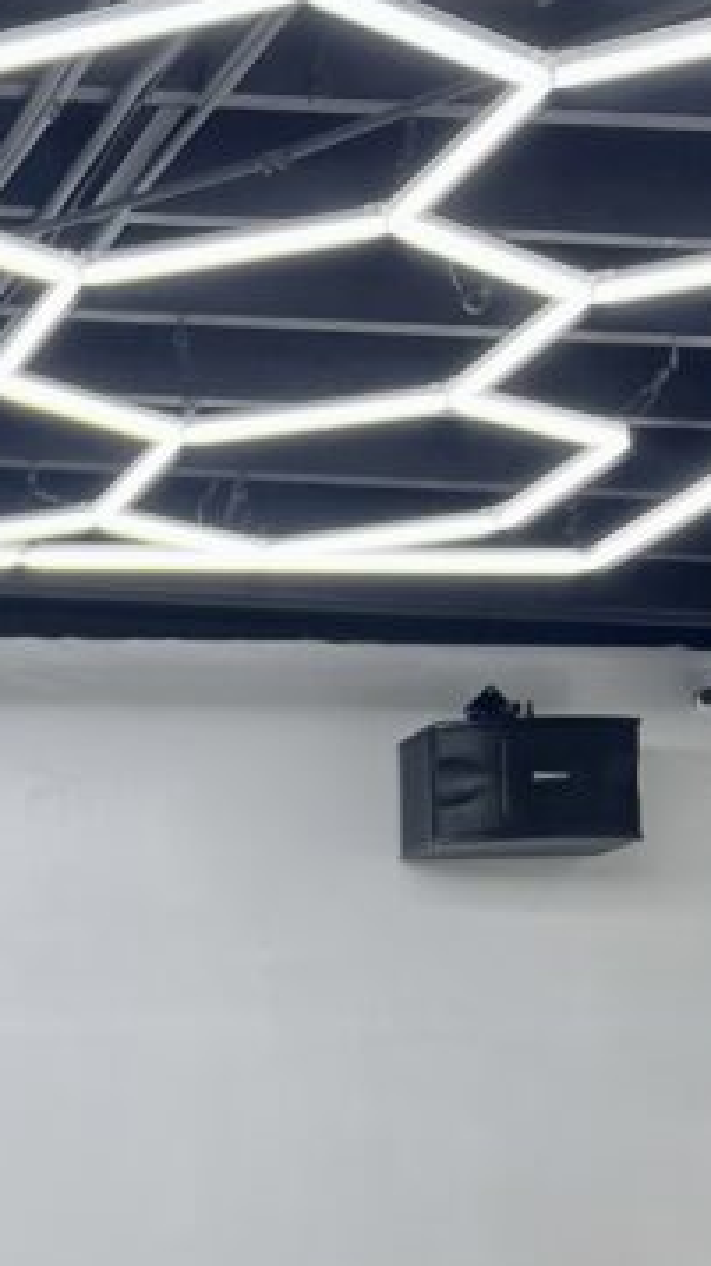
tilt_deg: +2.5
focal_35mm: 81
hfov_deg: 13.1
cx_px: -654
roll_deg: +0.3
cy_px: 1308
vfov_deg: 24.8
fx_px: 2719
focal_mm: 5.7
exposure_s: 1/120
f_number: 1.5
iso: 80
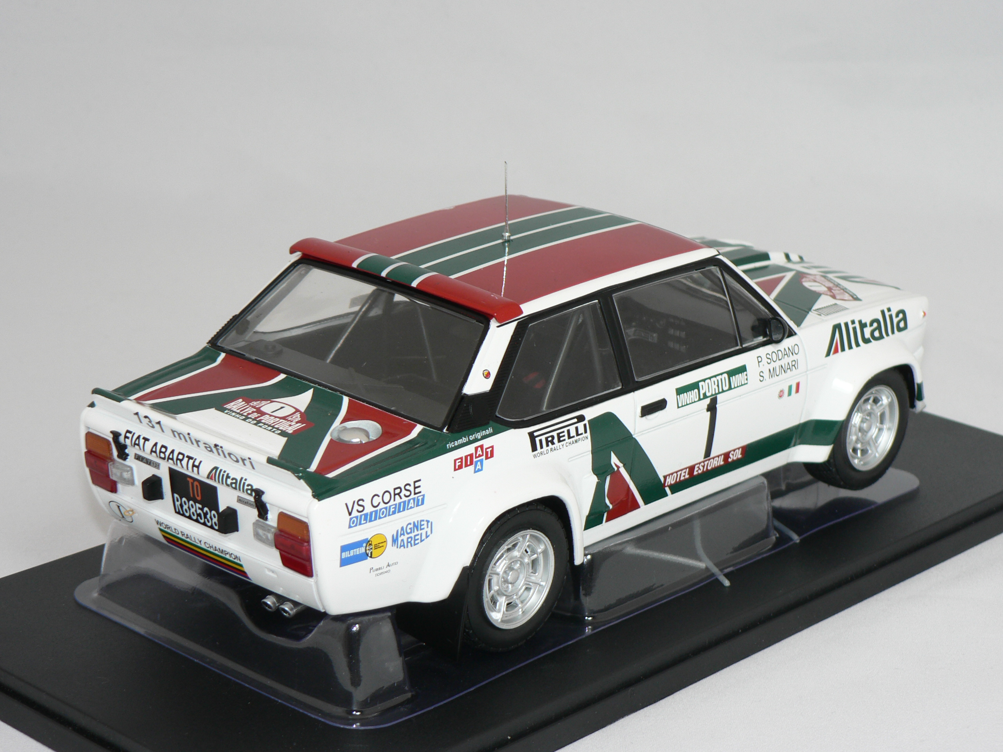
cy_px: 376
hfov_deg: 22.5
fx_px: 2521
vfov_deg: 17.0
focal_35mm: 87
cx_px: 502
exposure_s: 1/60
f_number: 3.2
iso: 80
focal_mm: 14.5
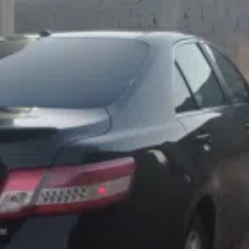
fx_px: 651
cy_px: 181
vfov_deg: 21.5
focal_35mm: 80
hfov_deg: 21.2
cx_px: 28
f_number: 1.75
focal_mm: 5.25
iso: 181
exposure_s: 1/50
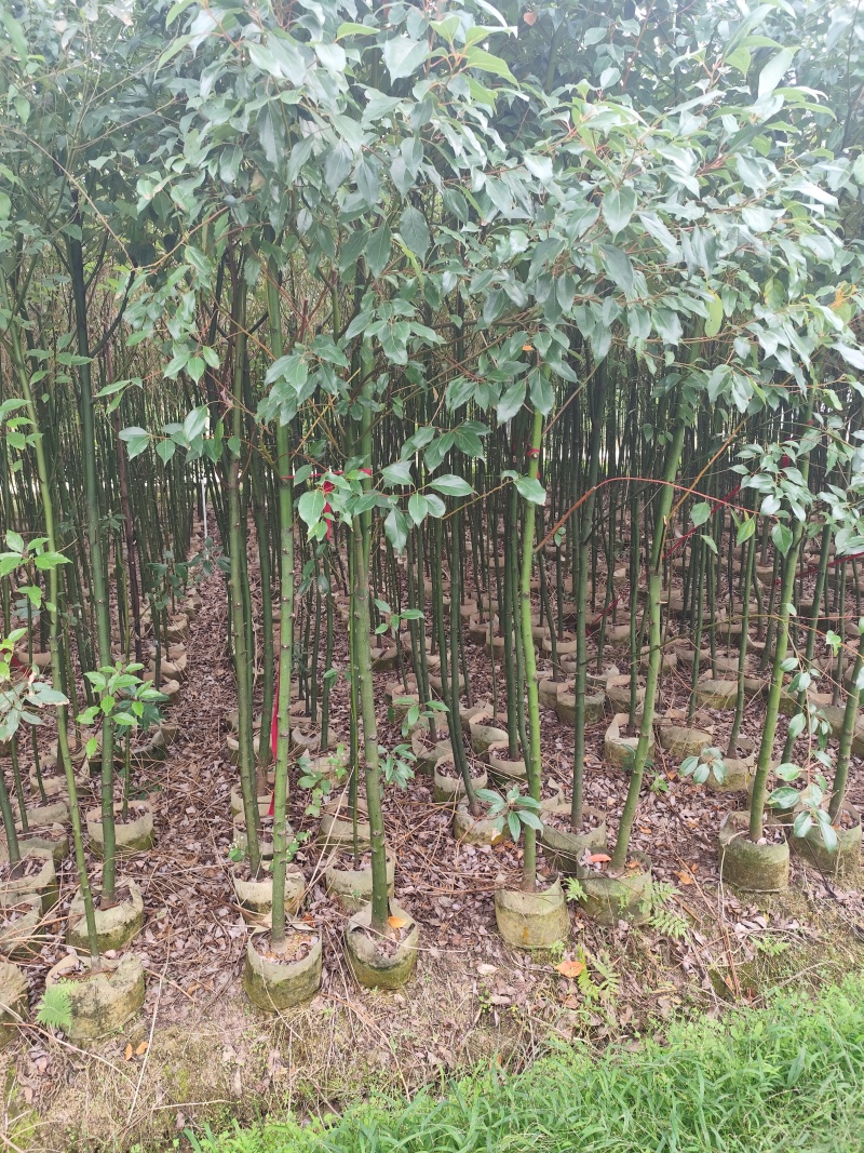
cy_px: 576
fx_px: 766
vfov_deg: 73.9
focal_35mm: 23
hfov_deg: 58.9
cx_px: 432
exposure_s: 1/100
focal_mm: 6.19
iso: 160
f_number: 1.65
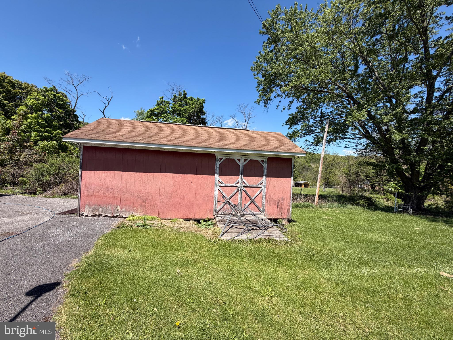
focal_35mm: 14
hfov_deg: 102.1
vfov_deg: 85.7
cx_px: 226
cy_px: 170
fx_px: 183
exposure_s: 1/770
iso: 32
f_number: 2.2
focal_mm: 2.22
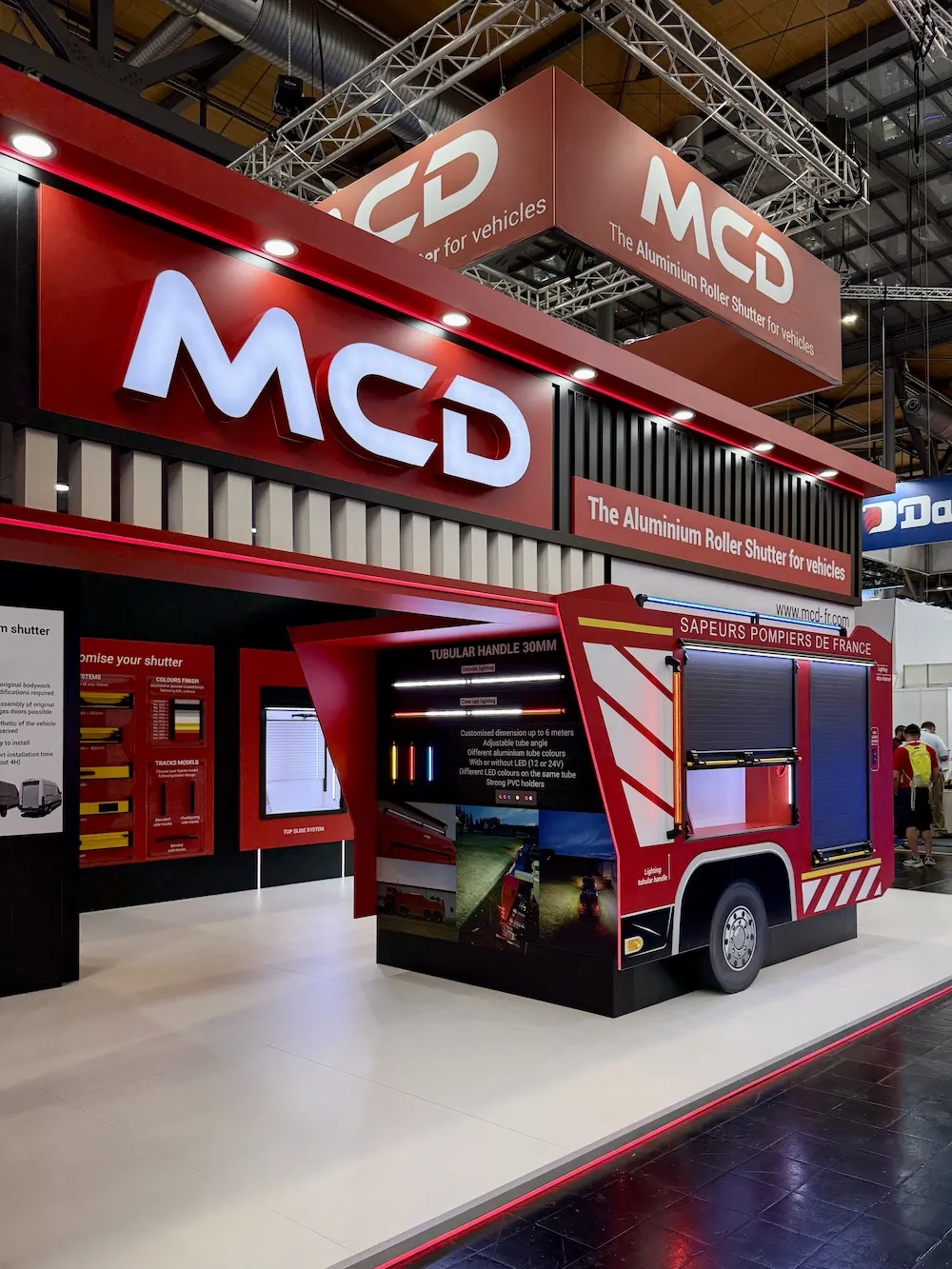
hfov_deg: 56.8
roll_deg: -0.7
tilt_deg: +1.5
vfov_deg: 71.6
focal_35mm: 24
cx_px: 476
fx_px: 880
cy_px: 634
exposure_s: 1/285
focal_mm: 6.76
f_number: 1.78
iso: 100
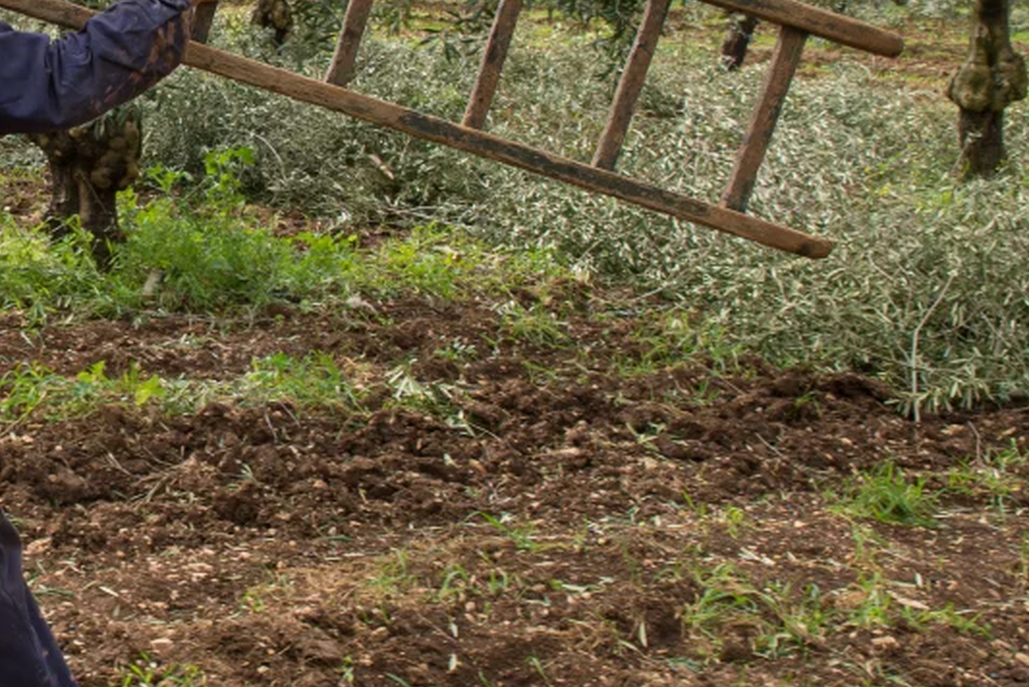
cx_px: -97
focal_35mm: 54
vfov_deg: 24.8
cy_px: 173
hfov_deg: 32.5
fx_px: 1544
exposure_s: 1/200
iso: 400
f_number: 8
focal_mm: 24
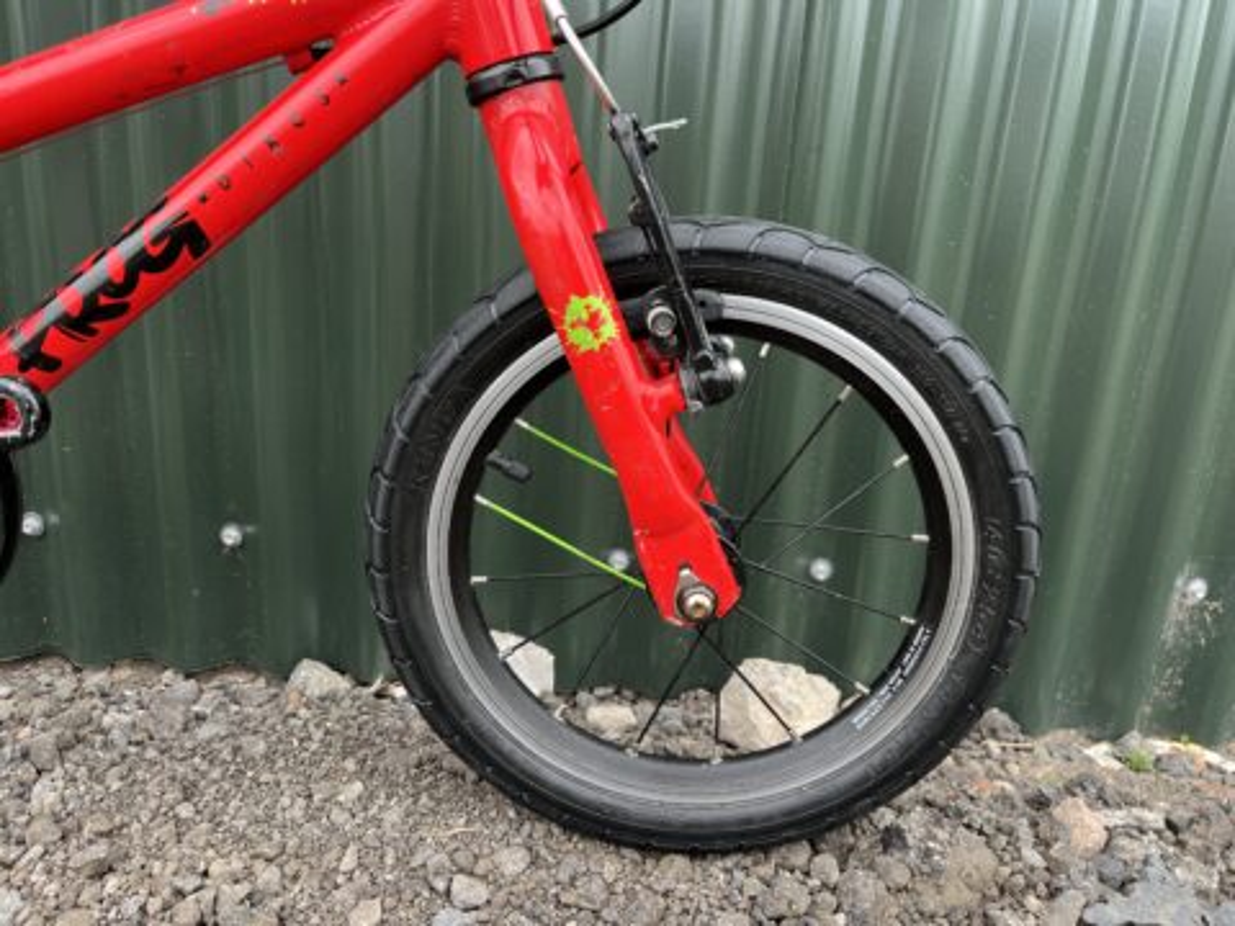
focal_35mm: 26
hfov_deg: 67.3
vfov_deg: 53.1
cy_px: 463
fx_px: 928
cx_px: 618
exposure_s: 1/138
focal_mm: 5.1
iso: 32
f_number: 1.6
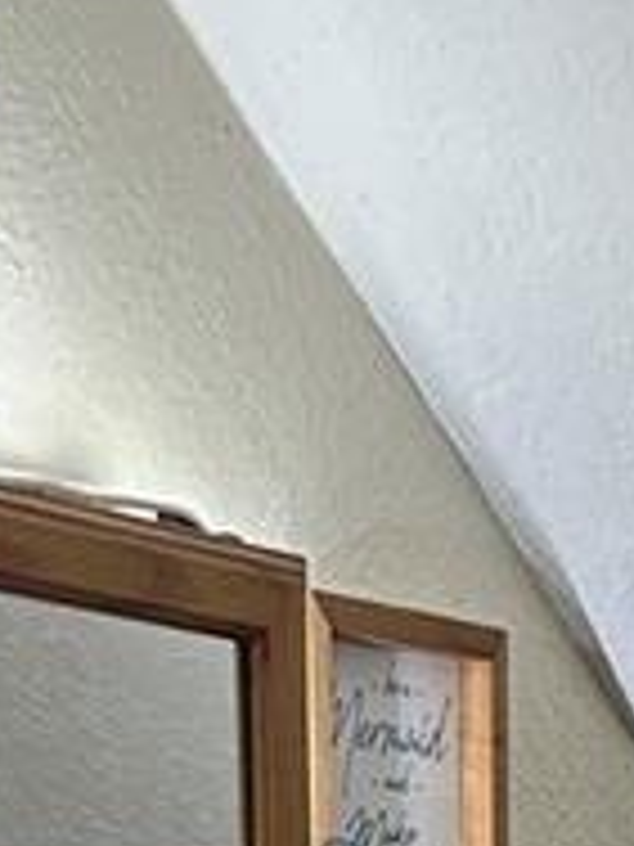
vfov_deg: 10.9
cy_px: 1634
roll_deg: -2.0
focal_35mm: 166
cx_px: 1030
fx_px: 4054
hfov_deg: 8.7
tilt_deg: -6.3
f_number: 1.5
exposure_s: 1/120
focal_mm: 5.7
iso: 100
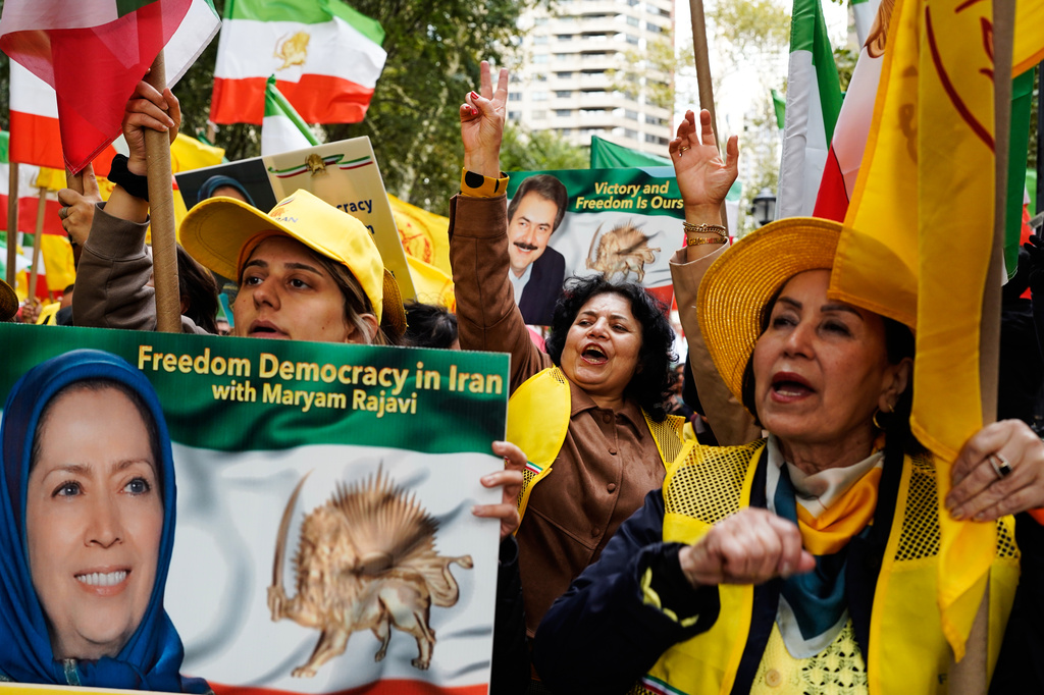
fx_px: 1015
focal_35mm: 35
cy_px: 348
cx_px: 522
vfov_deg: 37.8
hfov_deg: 54.4
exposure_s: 1/320
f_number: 4.5
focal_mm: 35
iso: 800
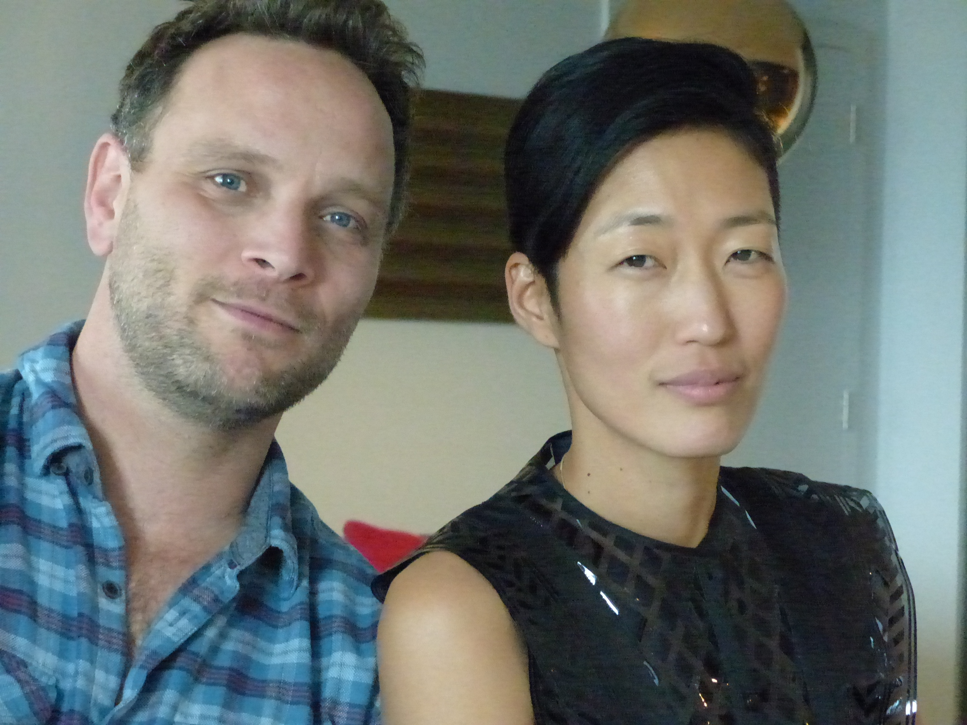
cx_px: 484
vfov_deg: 15.7
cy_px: 362
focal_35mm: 94
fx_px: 2626
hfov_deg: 20.9
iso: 3200
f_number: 3.5
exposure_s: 1/100
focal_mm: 16.9
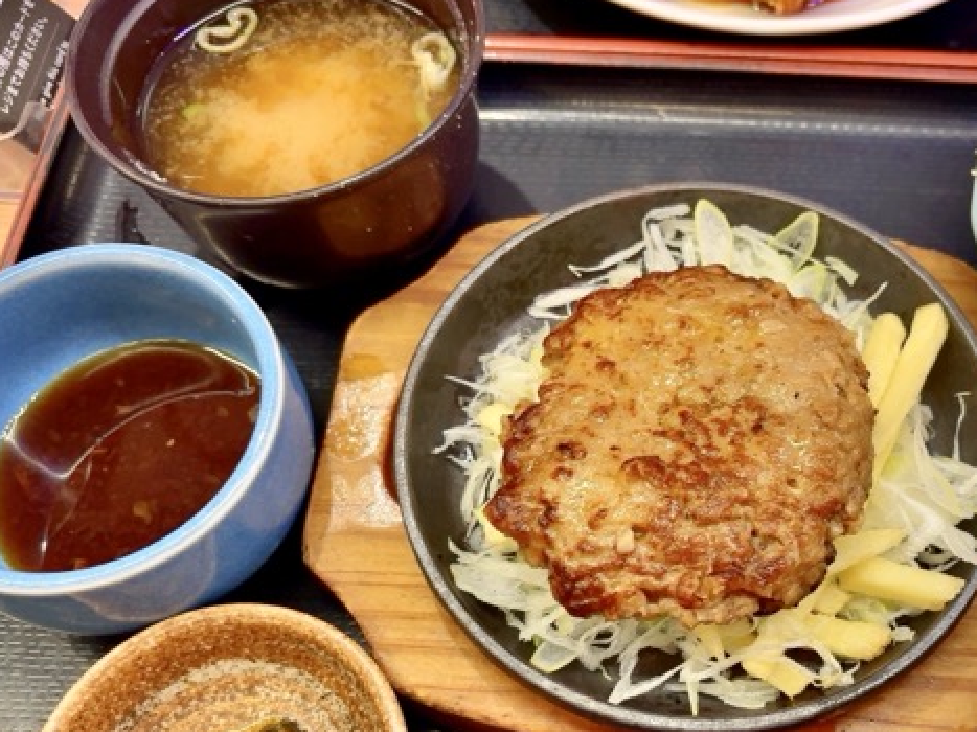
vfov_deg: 36.5
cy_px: 470
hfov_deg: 46.7
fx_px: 1100
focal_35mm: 39
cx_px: 695
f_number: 1.6
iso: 80
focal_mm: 5.96
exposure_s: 1/50
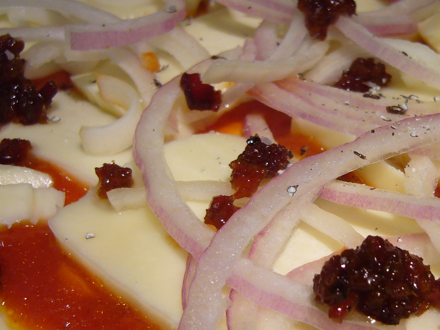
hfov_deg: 30.7
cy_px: 197
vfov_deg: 23.6
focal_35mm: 62
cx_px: 324
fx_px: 788
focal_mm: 5.8
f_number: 2.8
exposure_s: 1/40
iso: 100
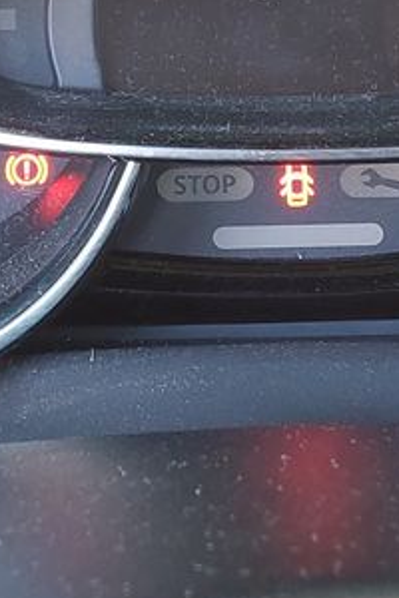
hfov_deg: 14.1
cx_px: 209
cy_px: 68
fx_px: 1612
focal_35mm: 97
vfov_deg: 20.6
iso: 160
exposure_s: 1/33.3
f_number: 1.9
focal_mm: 2.91
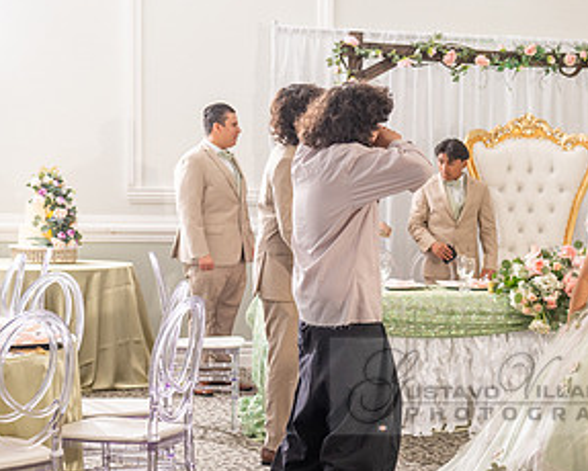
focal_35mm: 91
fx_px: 1585
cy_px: 386
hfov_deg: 20.7
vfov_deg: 16.8
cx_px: 508
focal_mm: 48
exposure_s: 1/160
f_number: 4.5
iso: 500
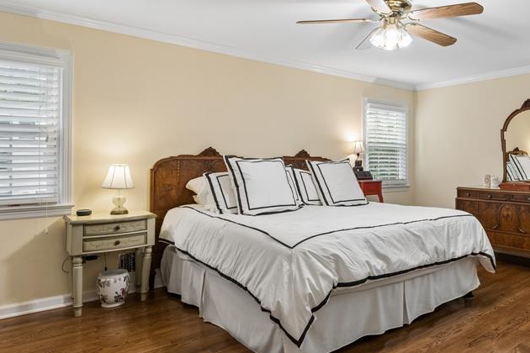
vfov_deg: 49.5
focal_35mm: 26
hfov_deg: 67.0
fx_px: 383
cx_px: 364
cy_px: 172
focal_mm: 16
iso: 1600
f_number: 8
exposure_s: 1/50
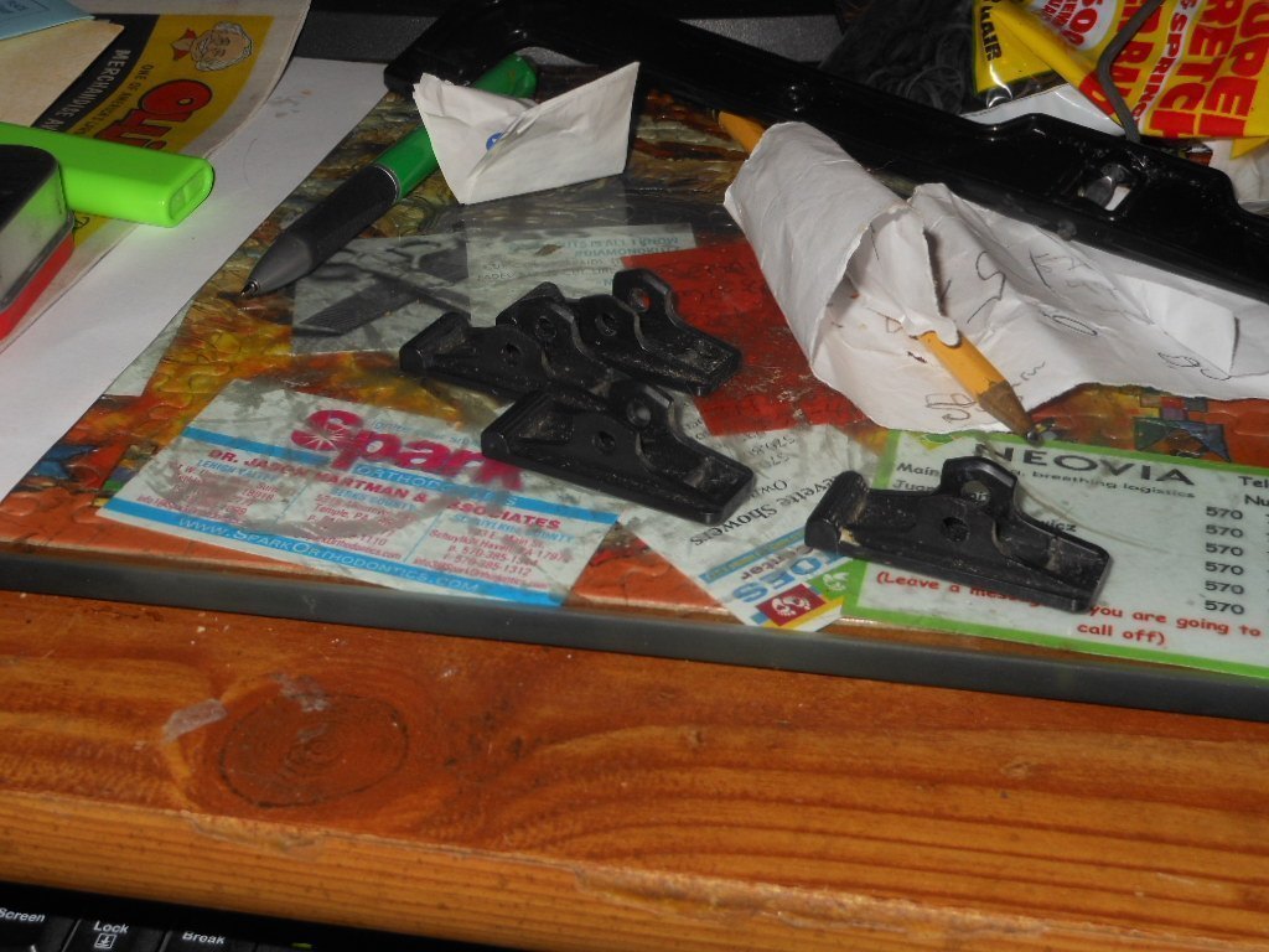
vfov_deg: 27.0
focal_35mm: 54
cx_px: 634
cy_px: 476
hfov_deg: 35.5
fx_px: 1980
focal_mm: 9.6
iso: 80
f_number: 4.9
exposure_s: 1/30
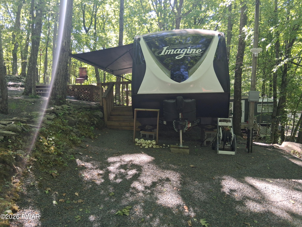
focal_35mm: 26
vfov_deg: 53.1
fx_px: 227
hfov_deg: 67.3
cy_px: 114
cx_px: 151
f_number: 1.8
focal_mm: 3.98
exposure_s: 1/120
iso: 50
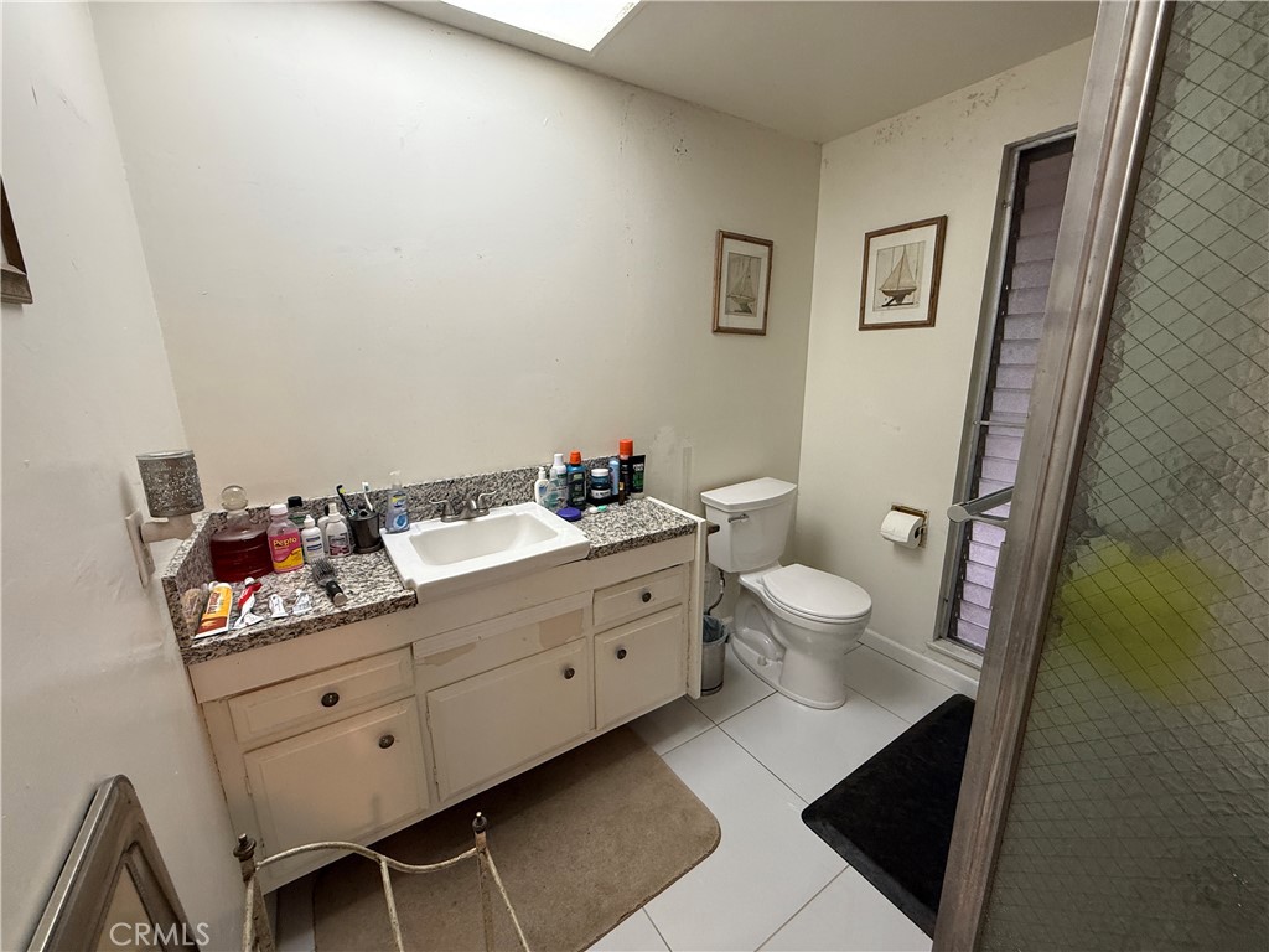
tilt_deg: -13.7
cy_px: 476
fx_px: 513
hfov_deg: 102.1
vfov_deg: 85.7
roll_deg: +0.7
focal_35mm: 14
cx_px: 634
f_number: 2.2
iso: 250
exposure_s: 1/60
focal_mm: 2.22
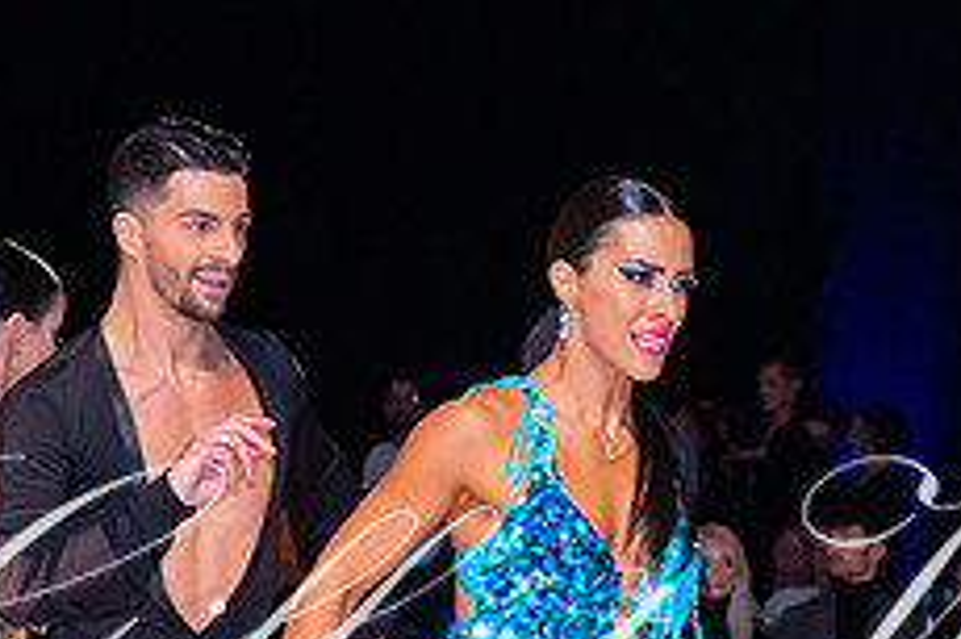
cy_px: 735
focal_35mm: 209
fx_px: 5575
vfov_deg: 6.5
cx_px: 452
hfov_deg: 9.9
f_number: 4
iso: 3200
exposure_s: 1/400
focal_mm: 68
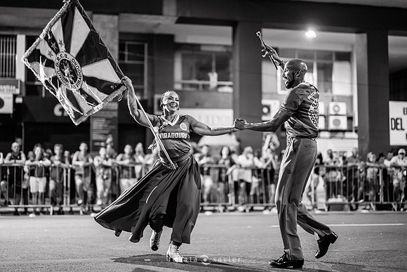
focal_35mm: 50
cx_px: 204
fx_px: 565
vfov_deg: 27.0
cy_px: 136
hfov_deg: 39.6
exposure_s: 1/320
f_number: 1.2
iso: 2500
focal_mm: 50
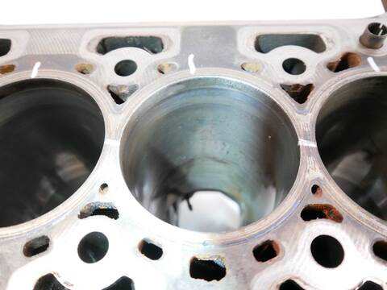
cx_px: 194
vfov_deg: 46.8
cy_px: 145
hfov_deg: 60.0
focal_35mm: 30
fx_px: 335
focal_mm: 15
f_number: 3.6
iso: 2500
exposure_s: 1/60
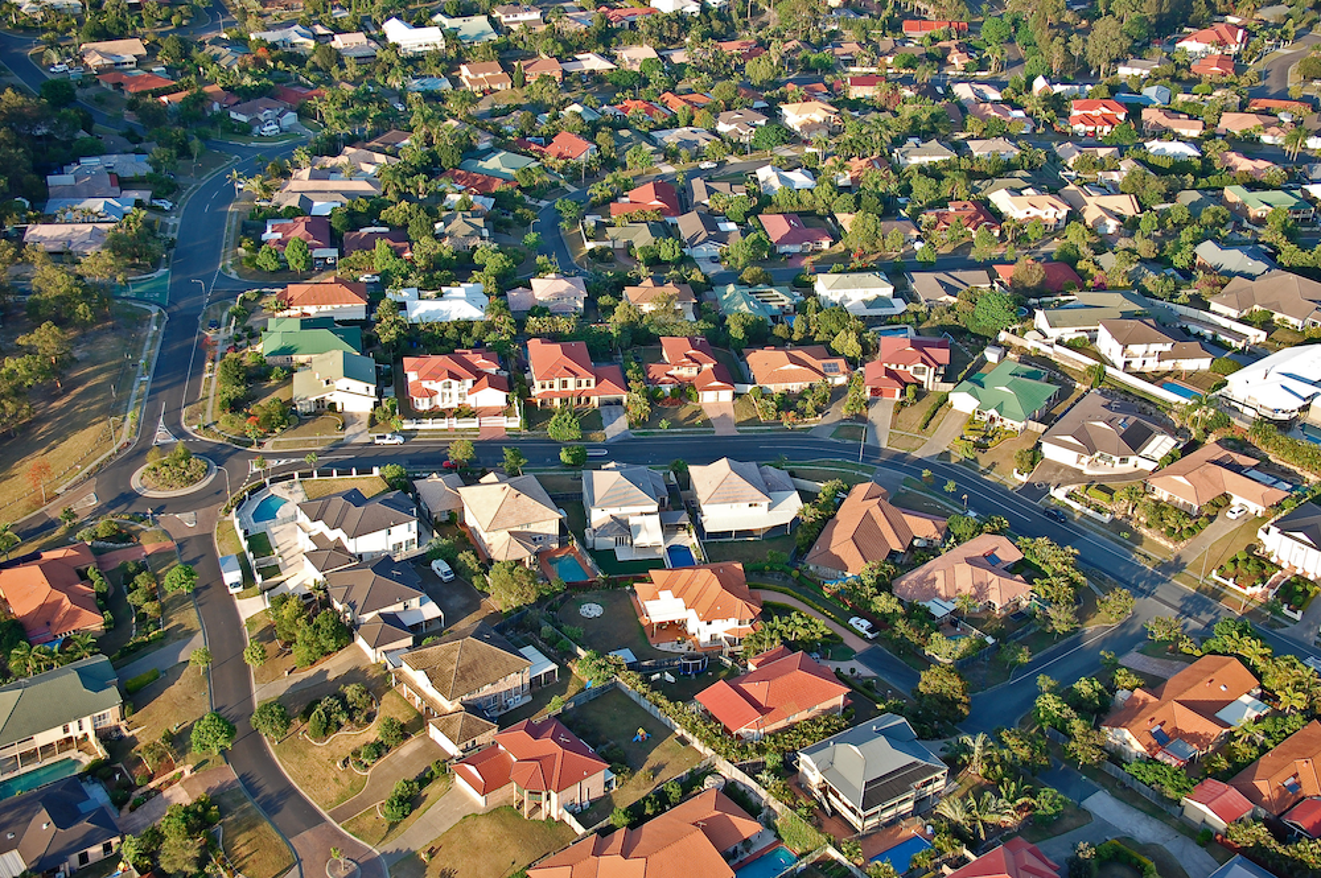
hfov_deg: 46.4
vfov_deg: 31.8
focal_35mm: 42
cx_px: 660
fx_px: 1540
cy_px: 439
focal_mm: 28
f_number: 7.1
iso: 200
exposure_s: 1/200
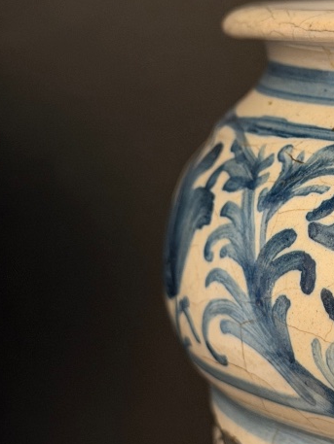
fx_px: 1620
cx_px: 316
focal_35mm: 126
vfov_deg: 15.6
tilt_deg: -11.7
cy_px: 248
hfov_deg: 11.7
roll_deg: -2.1
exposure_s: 1/50
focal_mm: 6.76
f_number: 1.78
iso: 200
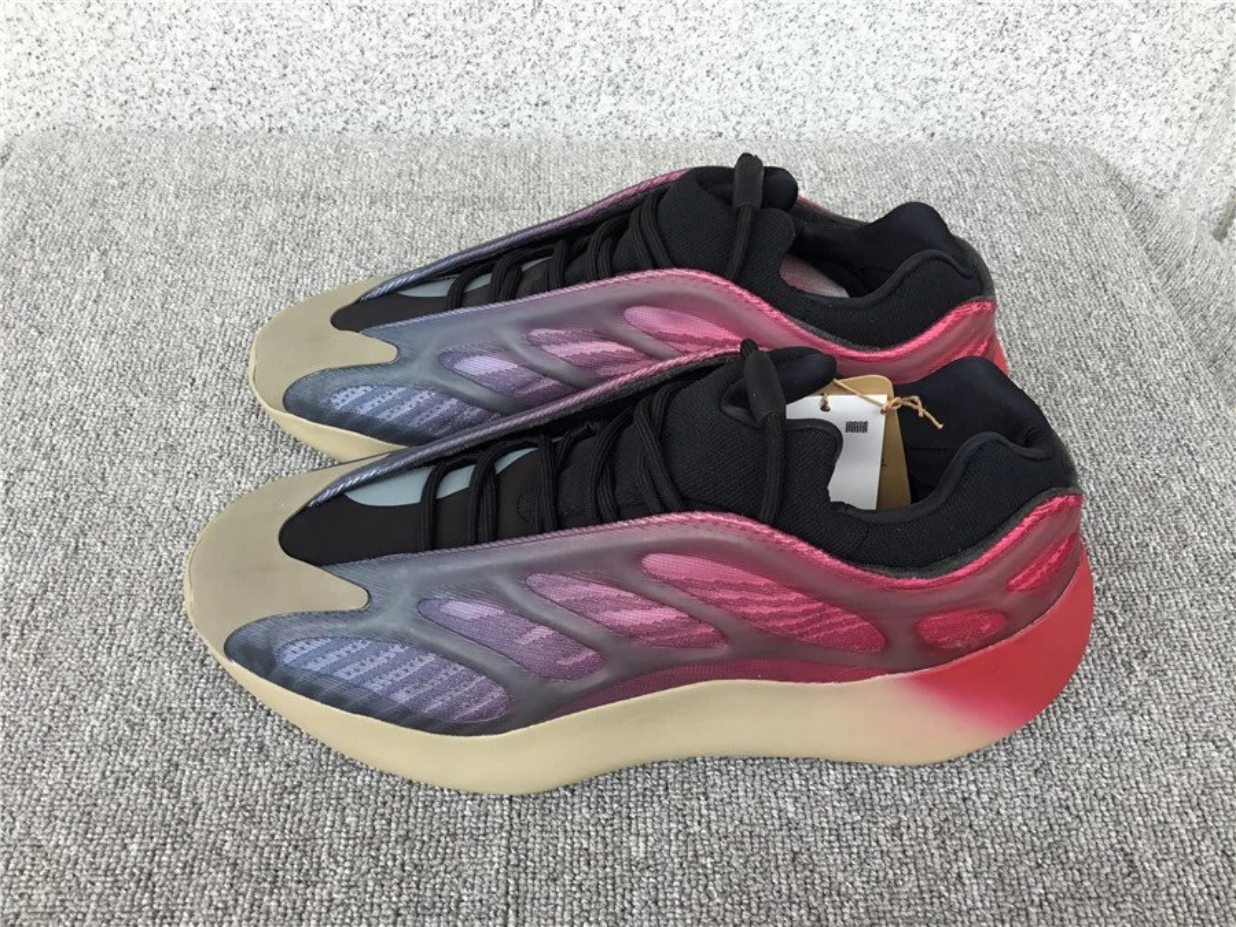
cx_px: 618
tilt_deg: -48.1
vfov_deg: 45.4
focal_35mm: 31
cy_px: 464
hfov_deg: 58.4
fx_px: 1107
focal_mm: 3.3
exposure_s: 1/100
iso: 25
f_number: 2.4
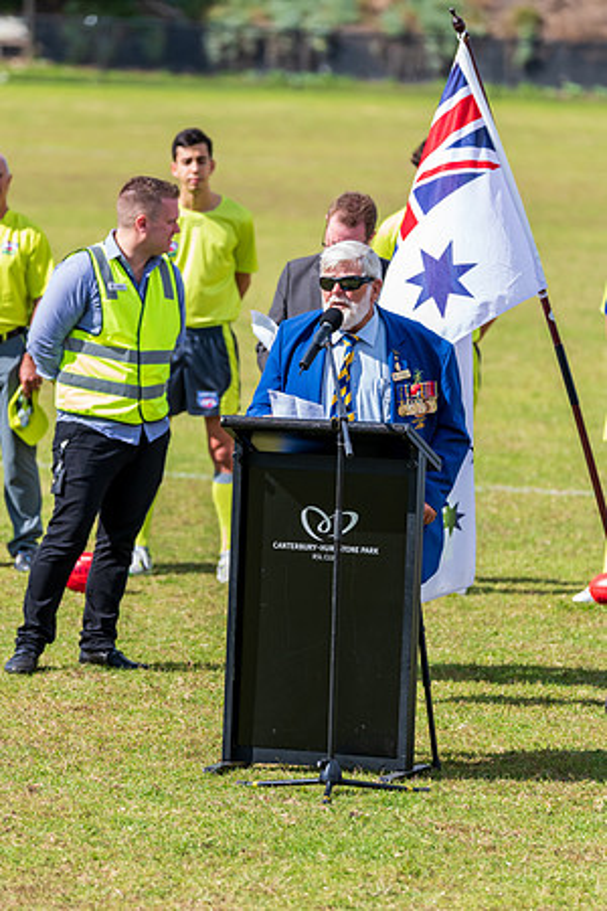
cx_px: 304
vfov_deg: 6.4
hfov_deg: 4.3
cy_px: 456
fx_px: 8093
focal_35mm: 320
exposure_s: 1/1600
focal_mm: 320
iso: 800
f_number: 6.3
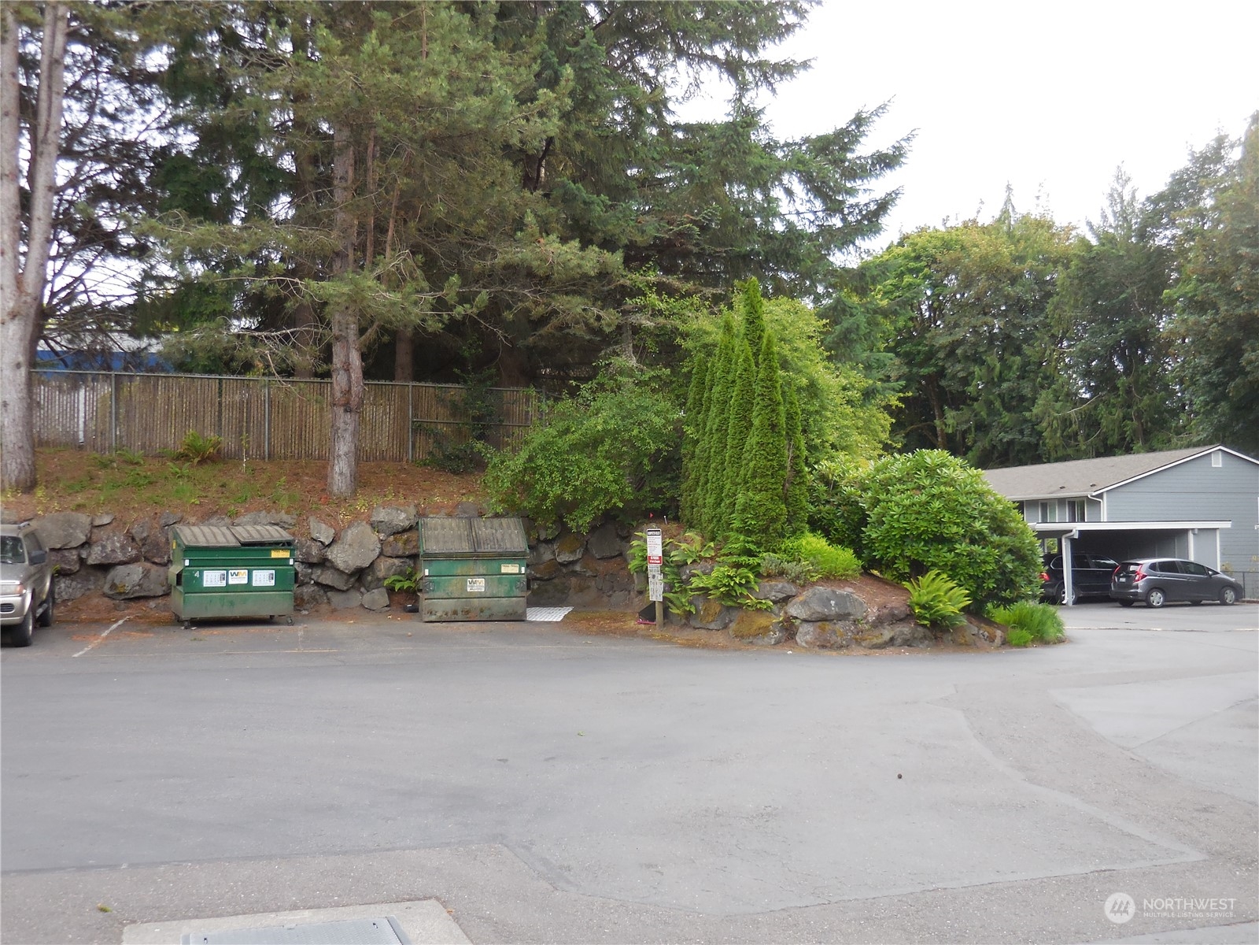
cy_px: 472
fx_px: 1200
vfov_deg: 42.9
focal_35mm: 33
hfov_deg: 55.4
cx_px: 630
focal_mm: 5.9
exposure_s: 1/30
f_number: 3.7
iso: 160
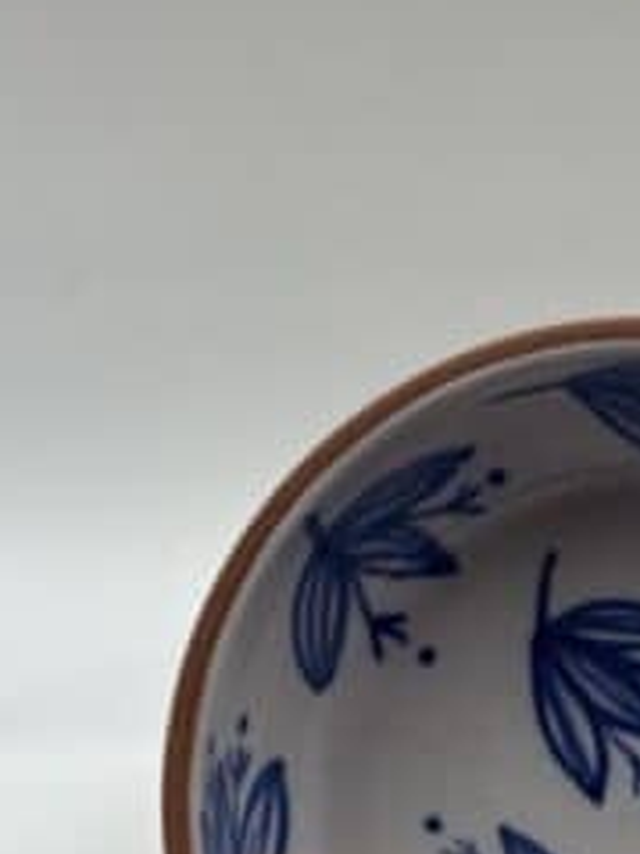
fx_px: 3972
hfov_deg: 9.2
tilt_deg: -28.6
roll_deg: -2.0
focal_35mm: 161
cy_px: 1097
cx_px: 604
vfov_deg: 11.9
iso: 64
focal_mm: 6.86
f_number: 1.78
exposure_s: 1/473
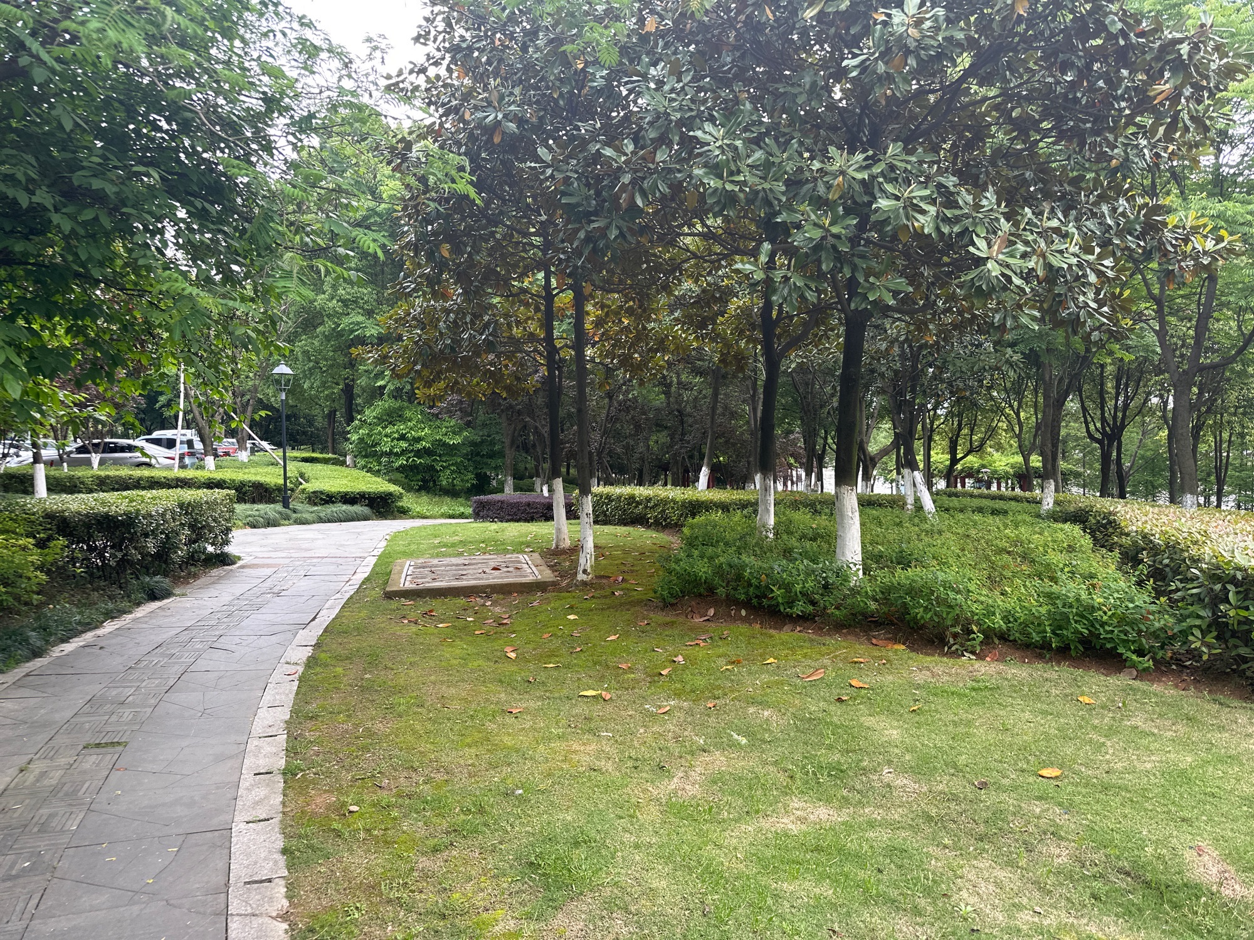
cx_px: 627
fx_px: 869
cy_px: 470
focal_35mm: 24
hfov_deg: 71.6
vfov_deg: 56.8
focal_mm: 6.86
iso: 80
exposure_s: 1/234
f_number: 1.78
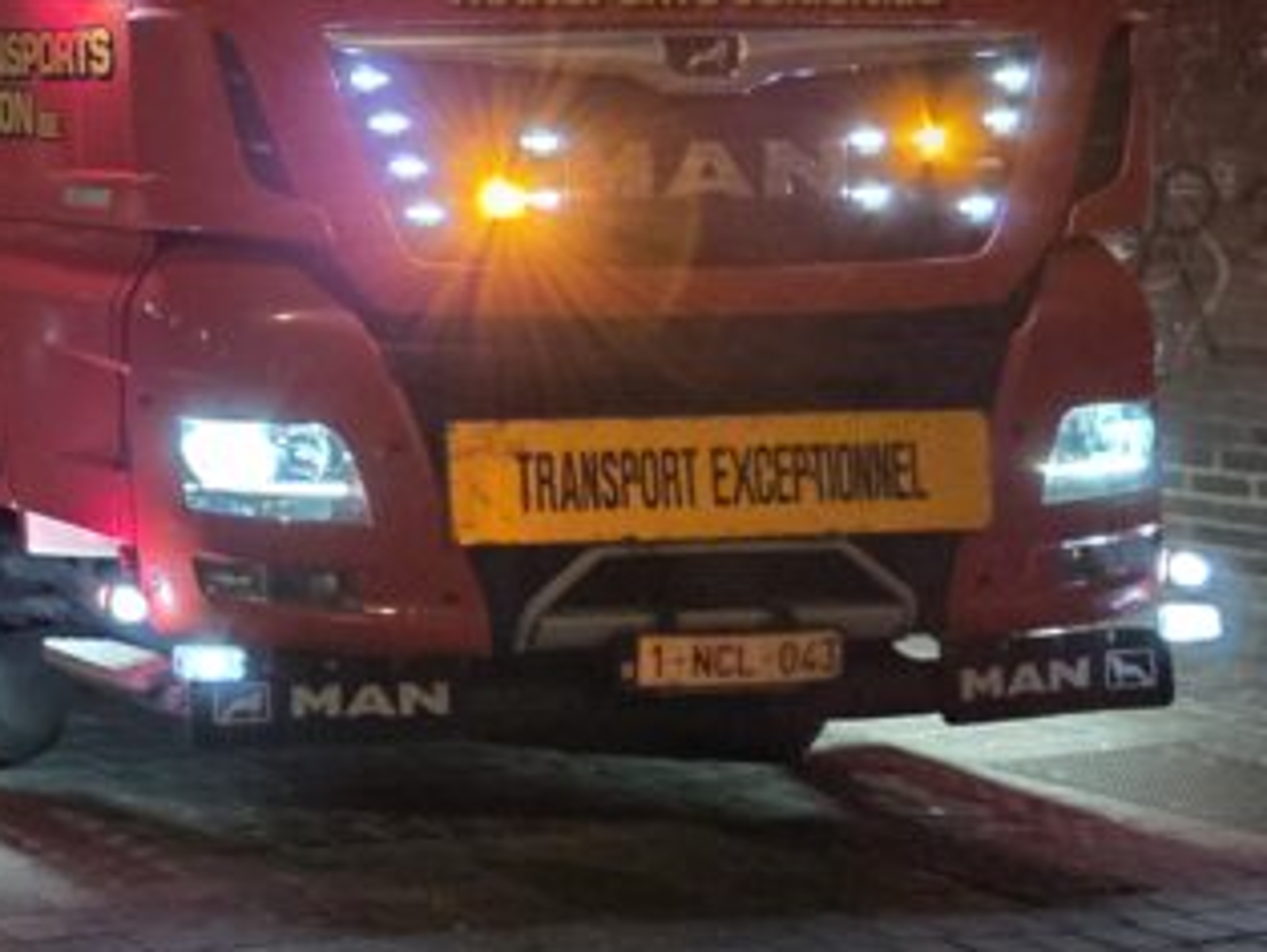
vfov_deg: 19.0
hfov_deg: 21.1
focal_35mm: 75
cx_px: -734
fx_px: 2747
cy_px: -32
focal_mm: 6.25
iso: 2000
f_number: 1.7
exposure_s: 1/100
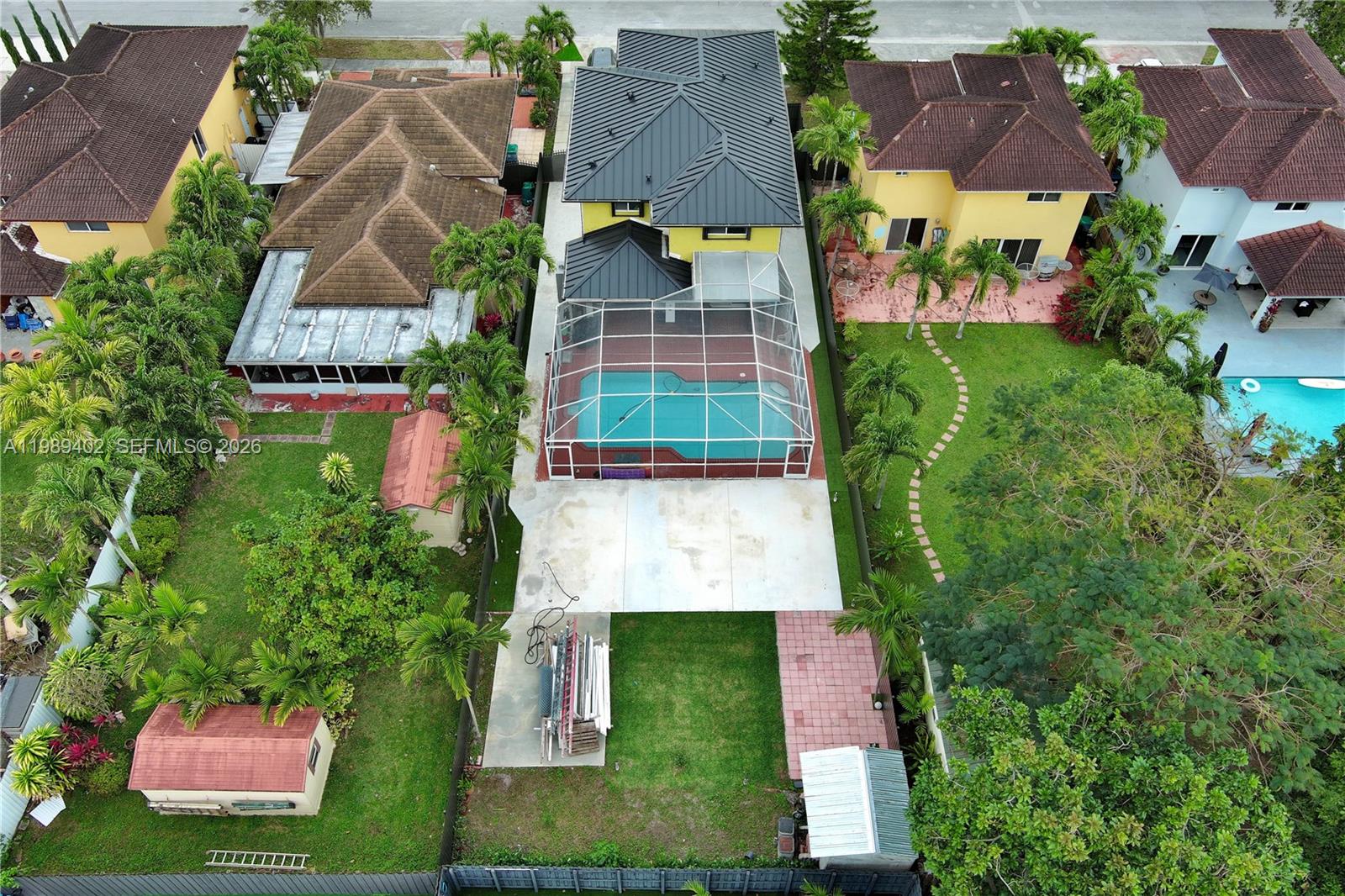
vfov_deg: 44.9
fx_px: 1083
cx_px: 672
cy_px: 448
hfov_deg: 63.7
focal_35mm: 29
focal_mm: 10.57
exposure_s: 1/411
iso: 100
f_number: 2.8
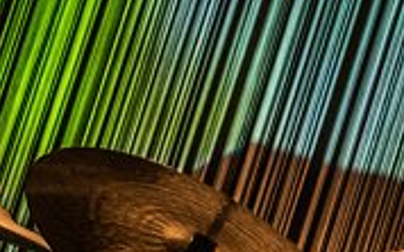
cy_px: 258
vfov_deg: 4.5
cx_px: 281
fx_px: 3180
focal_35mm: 289
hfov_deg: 7.3
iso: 2500
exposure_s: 1/80
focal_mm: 70
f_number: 2.8
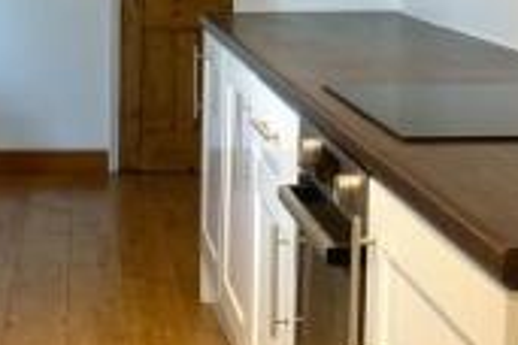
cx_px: 83
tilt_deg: -14.0
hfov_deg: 21.8
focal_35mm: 92
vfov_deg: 14.9
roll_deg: -0.3
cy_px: 198
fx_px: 1324
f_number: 1.8
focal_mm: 4.25
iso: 50
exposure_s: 1/50
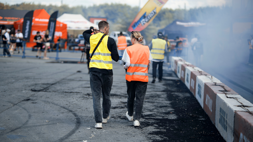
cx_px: 126
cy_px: 71
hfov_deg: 23.9
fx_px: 597
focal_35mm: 89
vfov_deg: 13.6
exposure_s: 1/160
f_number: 1.8
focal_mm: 85
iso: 100
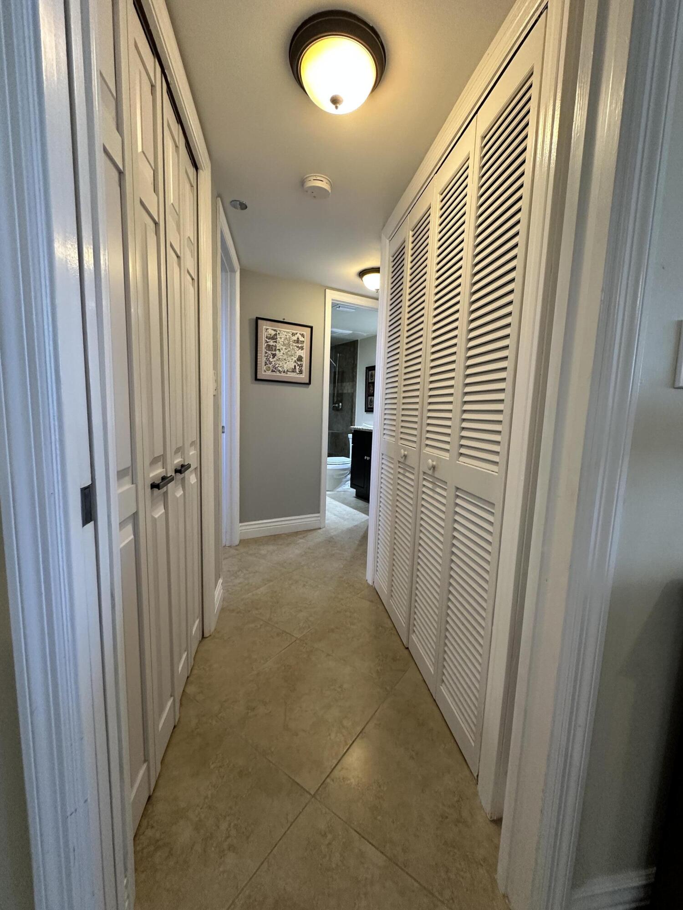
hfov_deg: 85.7
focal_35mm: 14
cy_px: 455
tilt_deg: -6.4
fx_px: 368
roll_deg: -2.6
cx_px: 342
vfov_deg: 102.1
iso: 250
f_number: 2.2
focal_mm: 2.22
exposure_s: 1/60
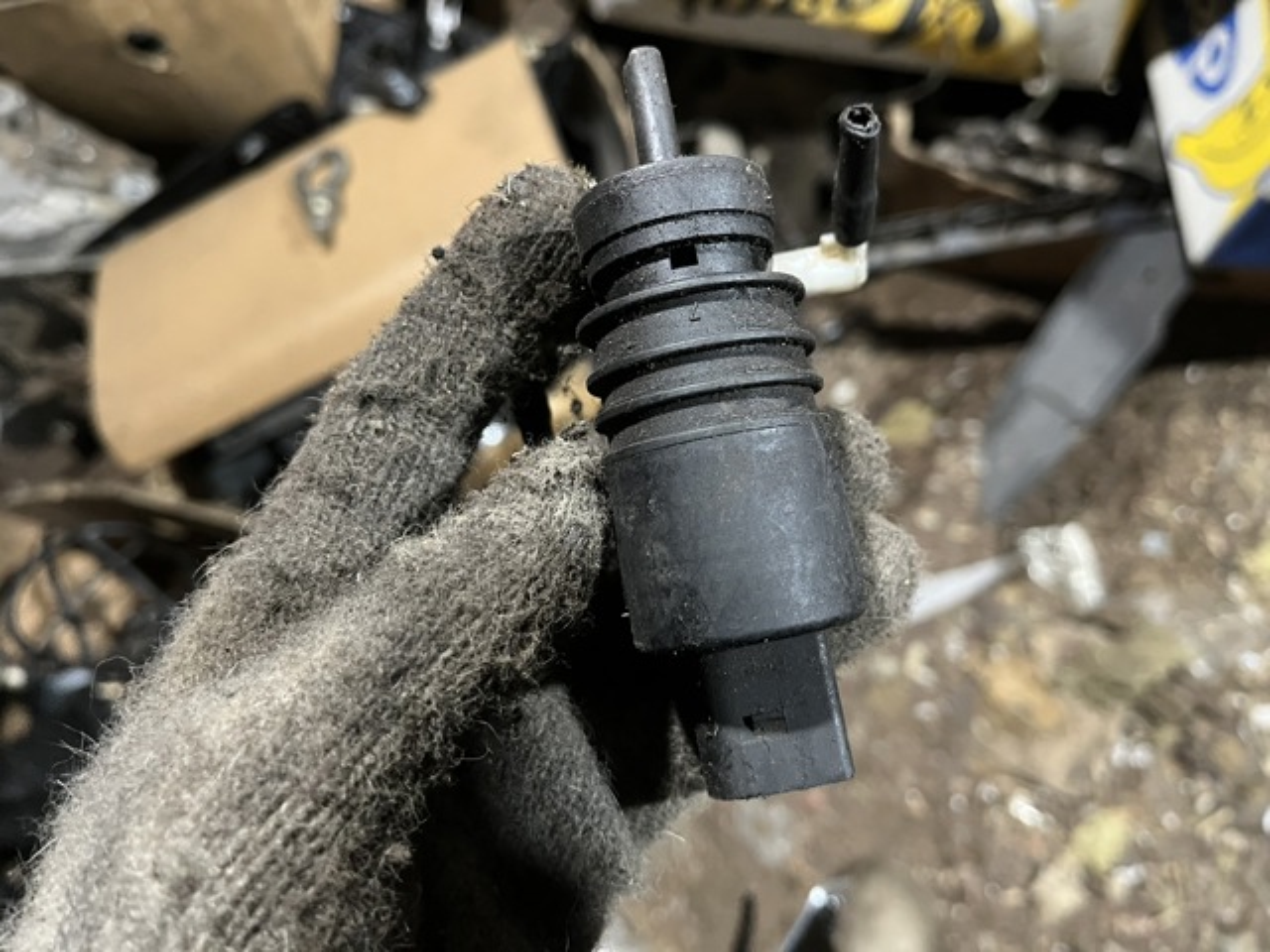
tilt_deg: -70.0
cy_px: 476
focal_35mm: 26
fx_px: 954
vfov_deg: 53.1
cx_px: 635
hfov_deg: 67.3
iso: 500
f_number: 1.6
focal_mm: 5.1
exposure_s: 1/25
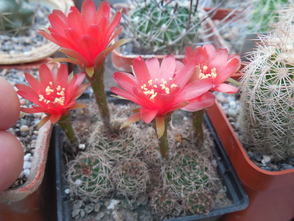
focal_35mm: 31
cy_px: 110
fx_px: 263
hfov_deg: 58.4
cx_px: 147
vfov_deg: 45.4
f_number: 3.6
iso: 125
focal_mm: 5.6
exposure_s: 1/40
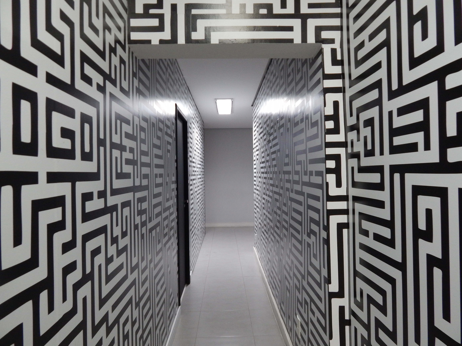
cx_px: 231
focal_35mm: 23
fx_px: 307
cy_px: 173
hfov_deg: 73.9
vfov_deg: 58.9
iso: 400
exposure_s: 1/25
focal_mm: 4
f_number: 3
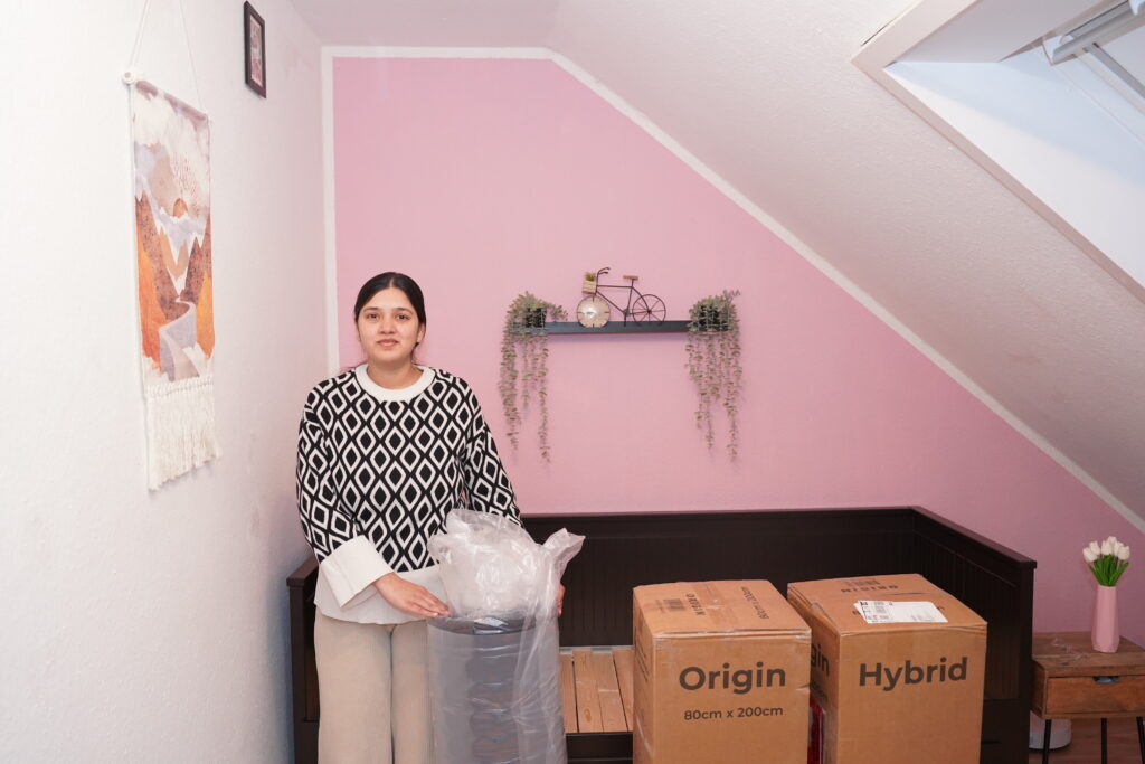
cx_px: 572
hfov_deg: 65.5
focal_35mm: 28
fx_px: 891
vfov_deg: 46.4
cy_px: 382
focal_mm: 28
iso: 3200
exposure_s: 1/160
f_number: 4
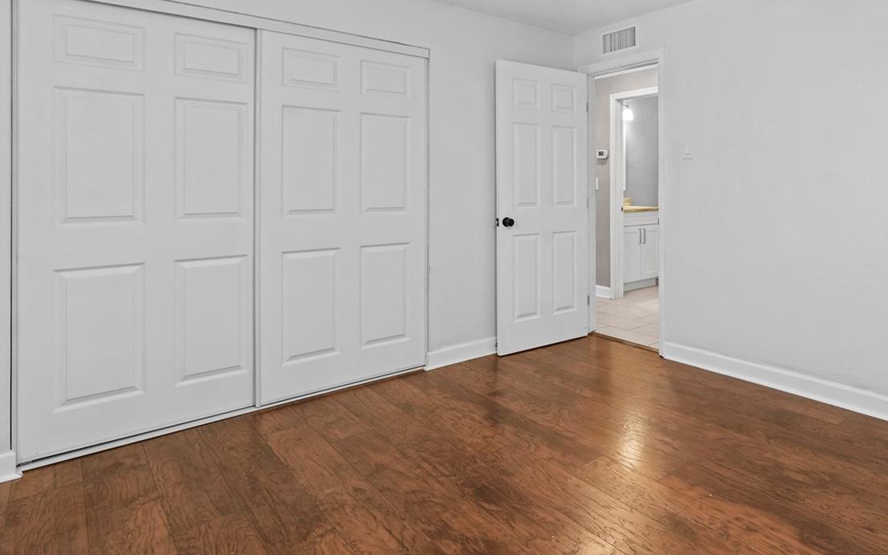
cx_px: 628
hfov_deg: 75.8
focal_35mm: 22
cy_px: 200
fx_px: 532
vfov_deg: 54.3
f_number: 8
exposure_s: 1/3
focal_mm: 10
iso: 500
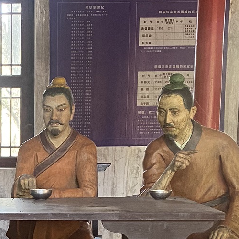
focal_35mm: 92
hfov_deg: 18.2
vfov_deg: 18.2
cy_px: 266
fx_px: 719
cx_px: -22
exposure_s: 1/60
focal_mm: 4.25
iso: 250
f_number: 1.8
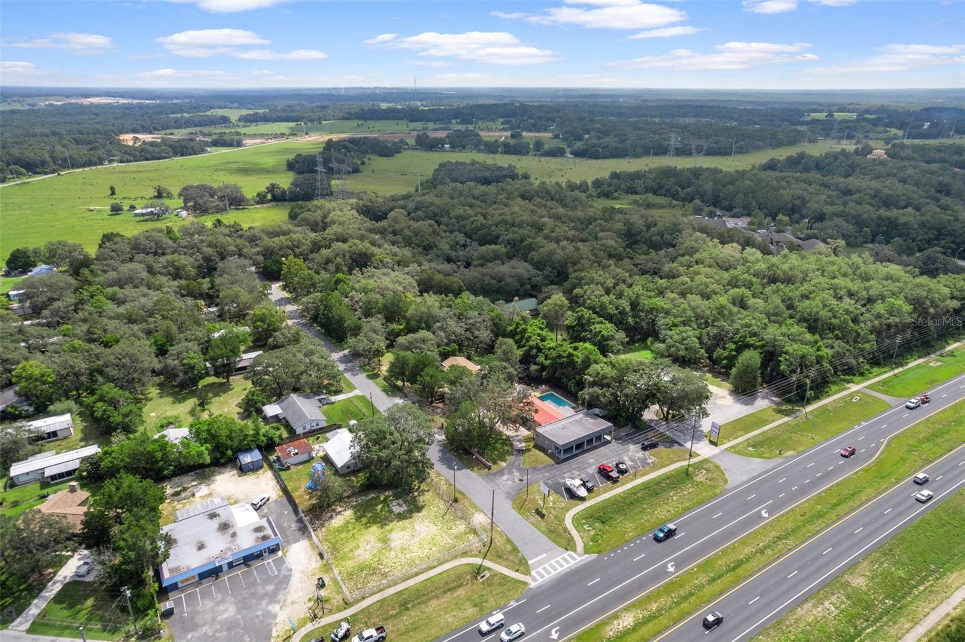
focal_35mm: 22
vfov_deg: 57.2
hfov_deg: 78.6
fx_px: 589
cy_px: 321
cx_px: 482
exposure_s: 1/2500
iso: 100
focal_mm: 8.38
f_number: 2.8
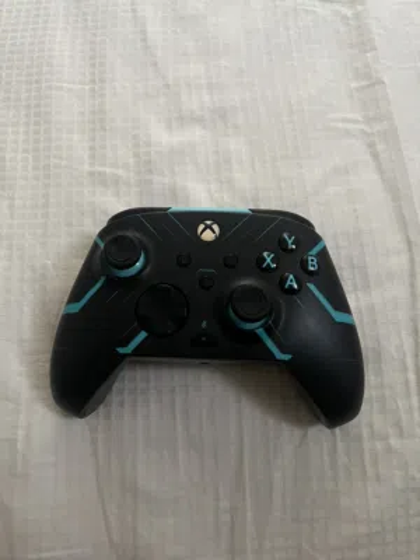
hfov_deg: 53.1
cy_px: 280
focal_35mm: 26
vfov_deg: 67.3
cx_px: 210
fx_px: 421
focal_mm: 5.7
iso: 500
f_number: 1.5
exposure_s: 1/40
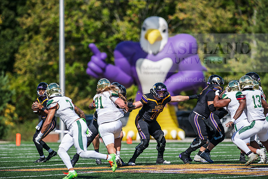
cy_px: 90
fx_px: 2234
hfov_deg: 6.9
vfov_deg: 4.6
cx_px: 134
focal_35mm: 300
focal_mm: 300
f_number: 3.5
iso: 125
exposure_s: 1/2000
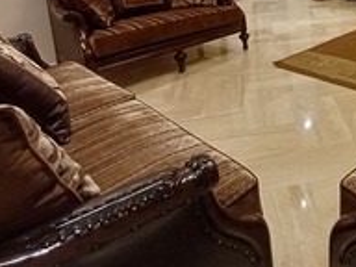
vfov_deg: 32.4
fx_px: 391
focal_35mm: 38
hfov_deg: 43.0
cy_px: -38
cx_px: 346
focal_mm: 1.64
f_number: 2.2
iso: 200
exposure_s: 1/33
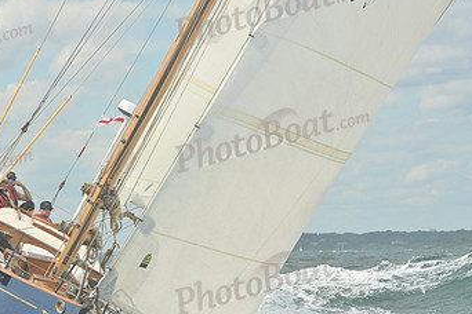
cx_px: 105
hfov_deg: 9.7
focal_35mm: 212
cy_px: 228
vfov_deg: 6.5
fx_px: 2779
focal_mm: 125
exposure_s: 1/1250
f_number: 10
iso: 320
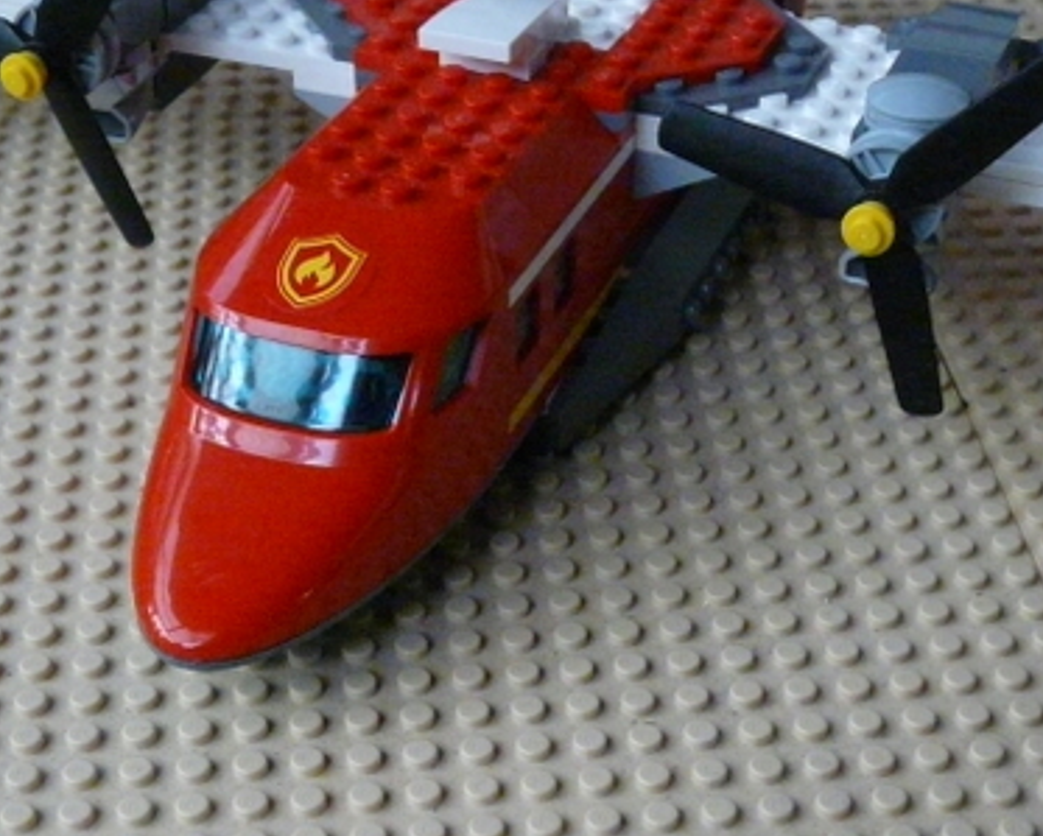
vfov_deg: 21.7
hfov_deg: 27.5
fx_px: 2132
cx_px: 570
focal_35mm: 69
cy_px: 761
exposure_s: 1/160
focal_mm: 5.5
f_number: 2.8
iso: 500
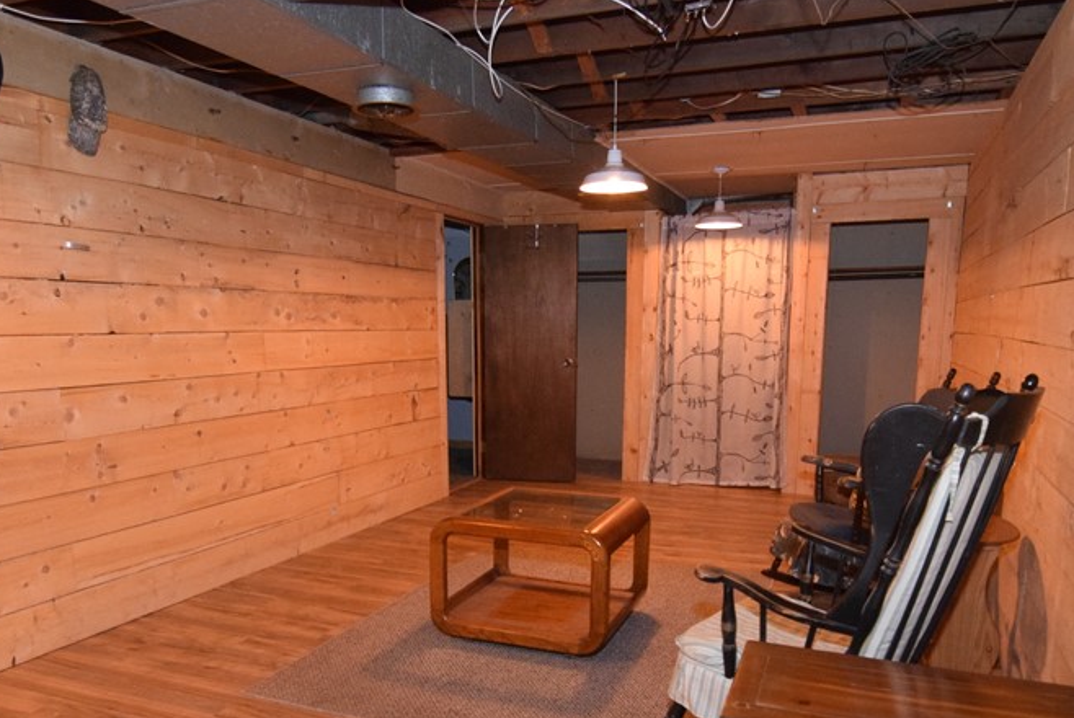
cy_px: 480
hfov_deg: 64.7
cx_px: 522
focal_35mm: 28
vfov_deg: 45.2
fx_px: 848
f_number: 2.8
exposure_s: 1/60
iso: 3200
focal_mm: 11.5
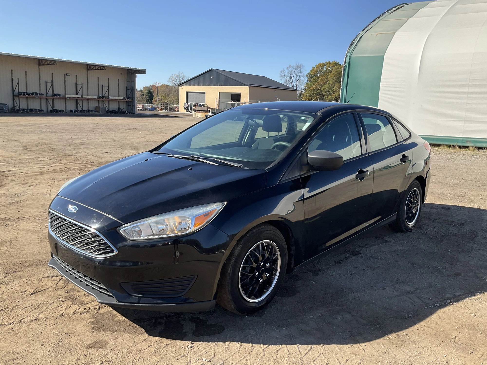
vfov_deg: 48.2
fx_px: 408
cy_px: 182
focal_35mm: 29
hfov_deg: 61.7
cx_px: 244
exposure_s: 1/1055
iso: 25
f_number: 1.8
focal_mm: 3
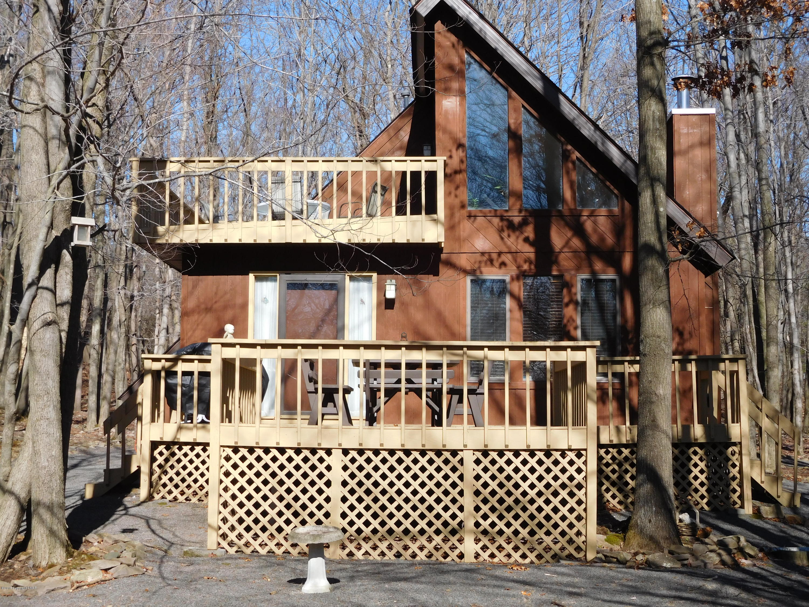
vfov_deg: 26.6
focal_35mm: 55
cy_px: 304
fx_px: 1285
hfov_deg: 34.9
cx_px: 404
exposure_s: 1/640
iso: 125
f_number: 4.2
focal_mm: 9.8
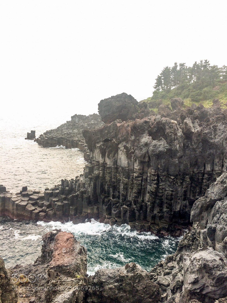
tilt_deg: -12.1
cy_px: 152
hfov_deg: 48.2
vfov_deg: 61.7
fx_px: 254
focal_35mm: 29
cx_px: 114
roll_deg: -0.8
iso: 32
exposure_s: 1/323
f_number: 2.2
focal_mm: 4.15
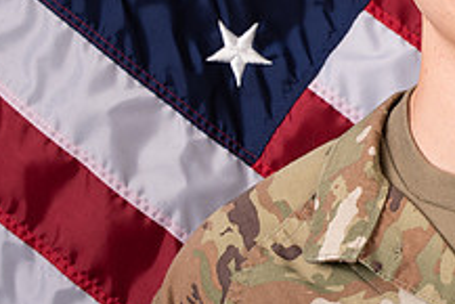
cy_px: 1
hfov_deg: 6.2
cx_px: 494
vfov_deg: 4.2
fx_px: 4186
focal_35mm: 331
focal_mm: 80
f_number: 8
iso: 100
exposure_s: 1/160
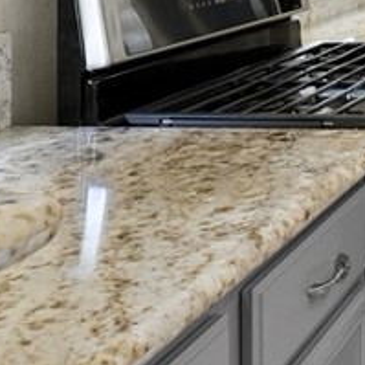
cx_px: 651
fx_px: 861
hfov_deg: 18.7
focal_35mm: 72
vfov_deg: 21.8
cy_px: -93
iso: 640
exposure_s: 1/15
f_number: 6.3
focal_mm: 16.5
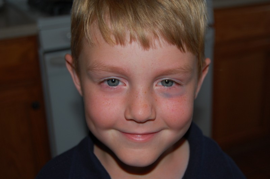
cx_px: 135
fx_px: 427
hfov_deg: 35.1
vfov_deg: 23.7
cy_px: 90
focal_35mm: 57
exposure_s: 1/60
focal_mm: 38
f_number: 5
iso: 200
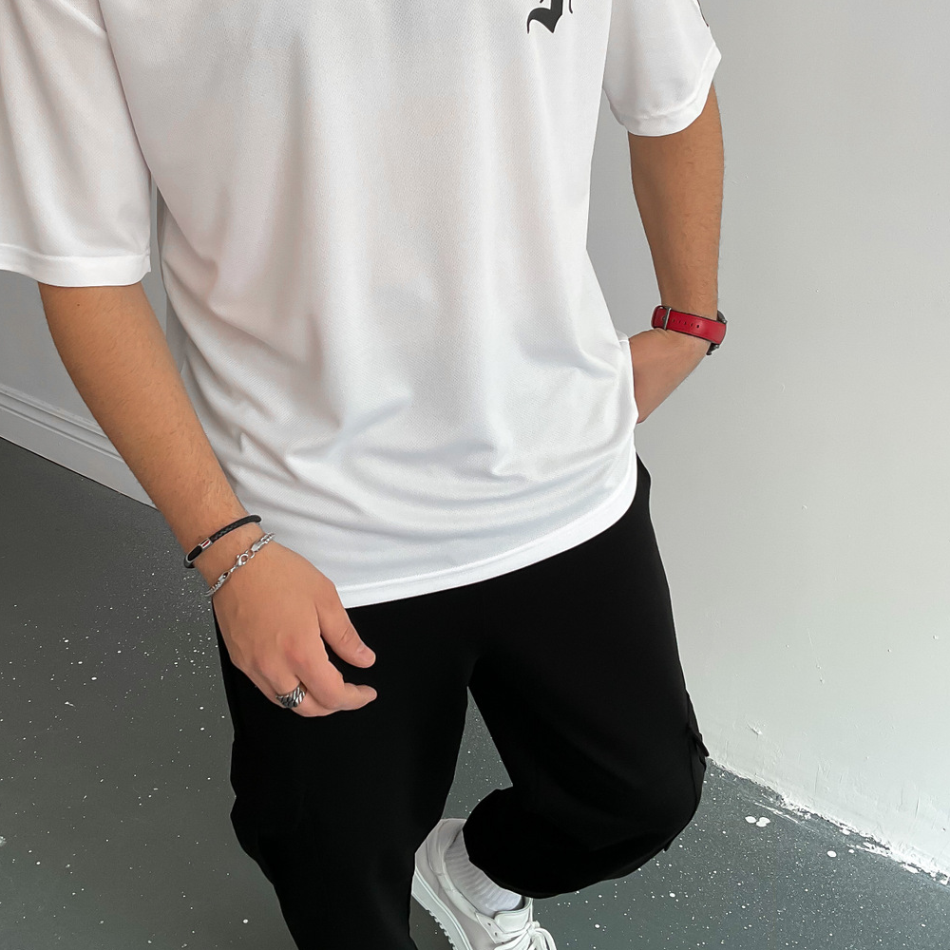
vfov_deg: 40.9
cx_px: 399
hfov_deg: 40.8
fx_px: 1273
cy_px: 423
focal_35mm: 41
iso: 40
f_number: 1.8
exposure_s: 1/120
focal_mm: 3
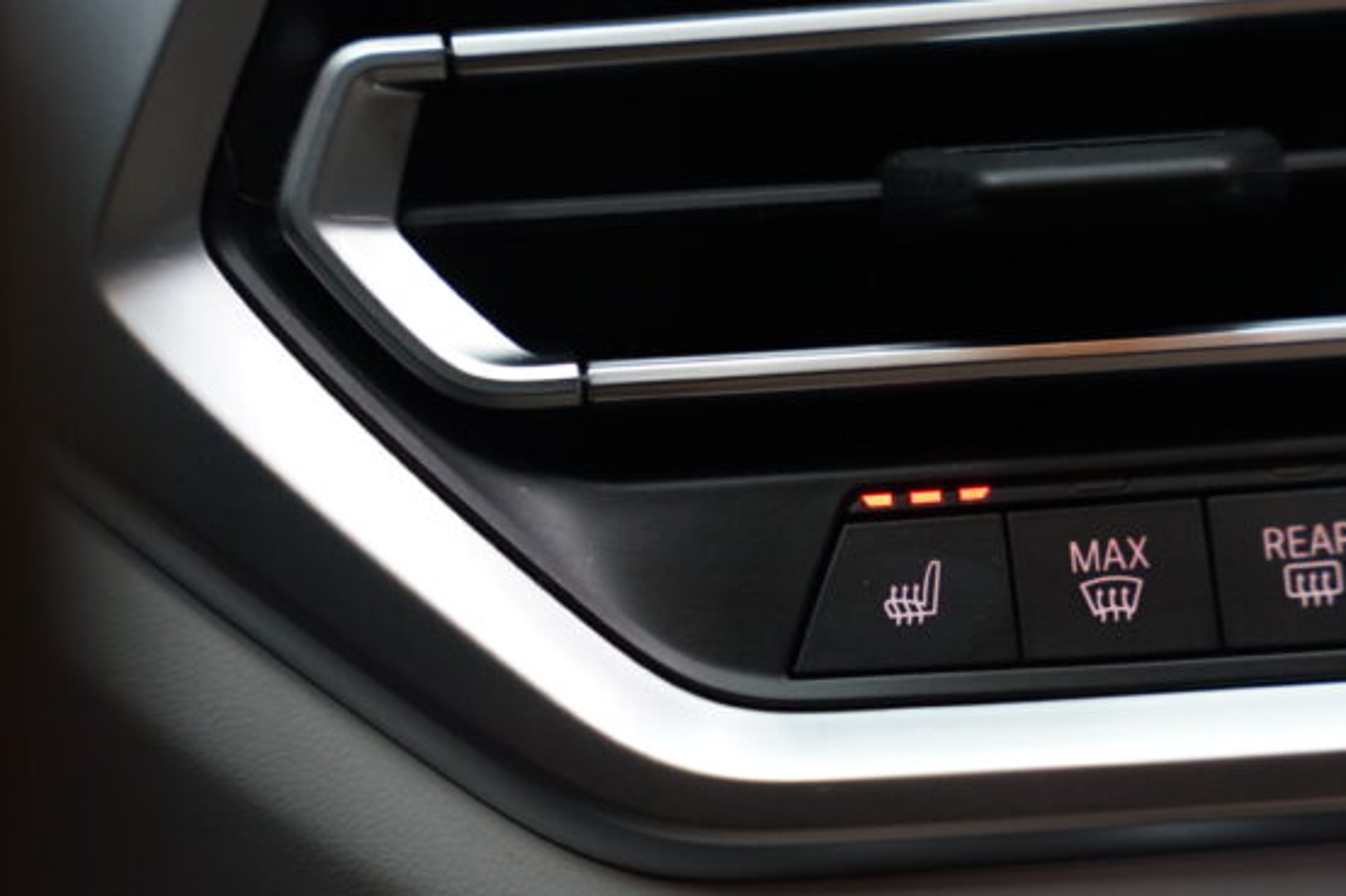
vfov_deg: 14.1
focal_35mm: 97
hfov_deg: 20.9
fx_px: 3625
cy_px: 561
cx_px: 914
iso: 2000
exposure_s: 1/80
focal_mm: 70
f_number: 2.8
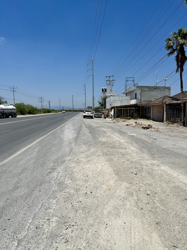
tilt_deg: -5.0
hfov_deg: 56.8
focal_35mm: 24
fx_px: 173
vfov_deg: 71.6
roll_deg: -0.2
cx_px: 94
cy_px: 125
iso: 80
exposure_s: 1/12048
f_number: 1.78
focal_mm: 6.86
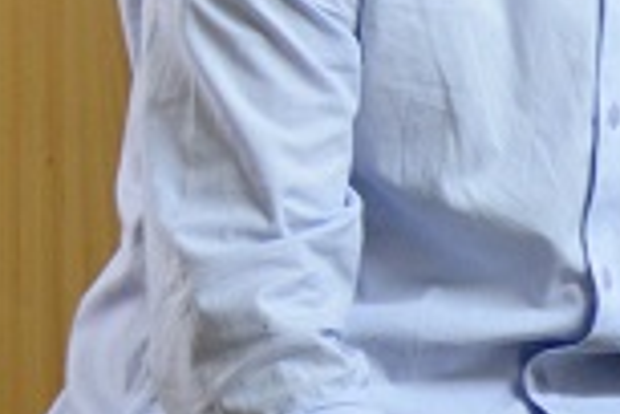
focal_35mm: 235
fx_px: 4047
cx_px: 1305
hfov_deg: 8.3
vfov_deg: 5.8
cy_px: -114
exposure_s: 1/30
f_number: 4.8
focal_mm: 40
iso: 2500
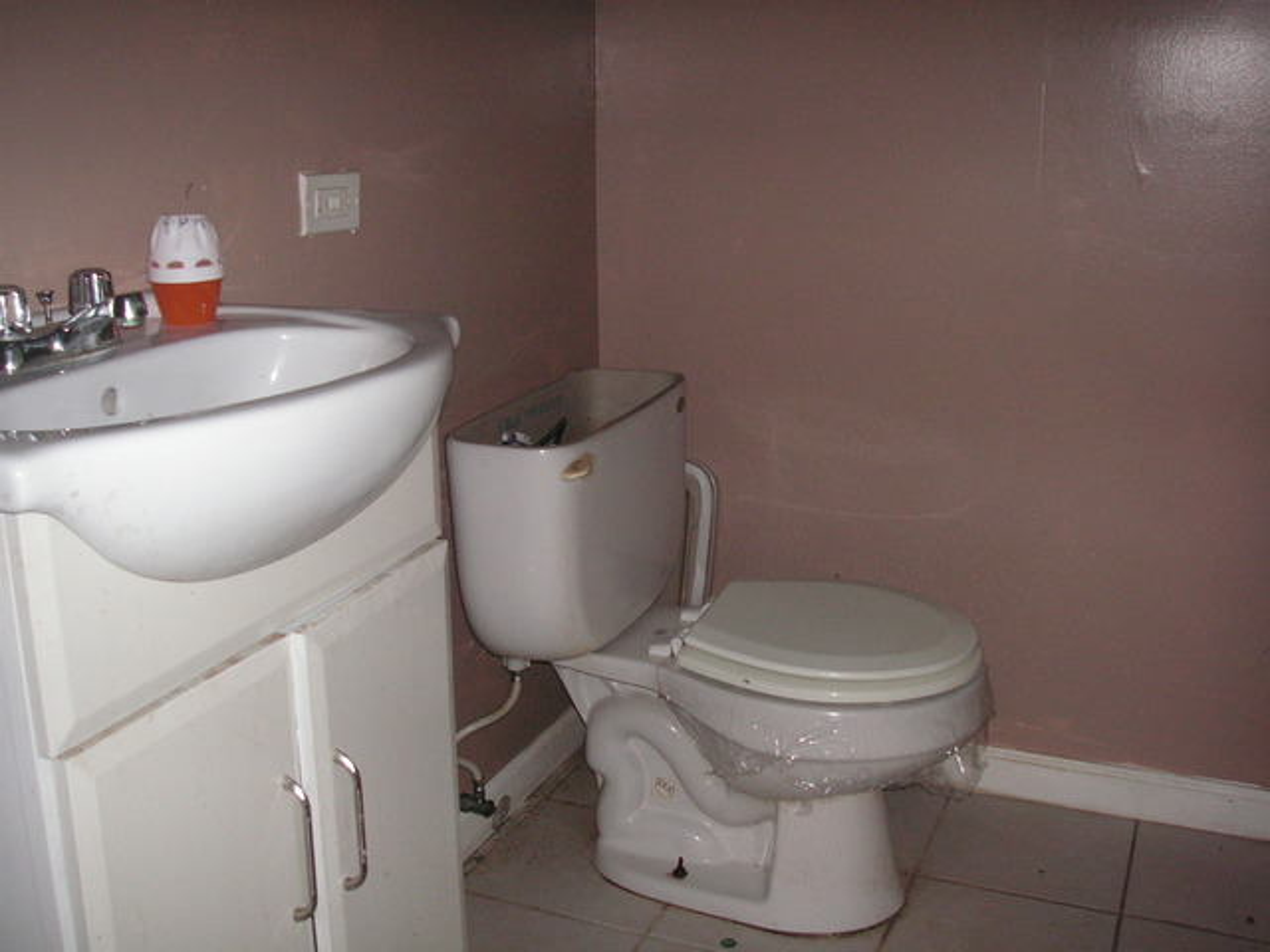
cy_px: 476
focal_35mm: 38
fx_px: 1394
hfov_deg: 49.0
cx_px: 635
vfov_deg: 37.7
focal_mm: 6.3
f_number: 3.3
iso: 160
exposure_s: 1/45
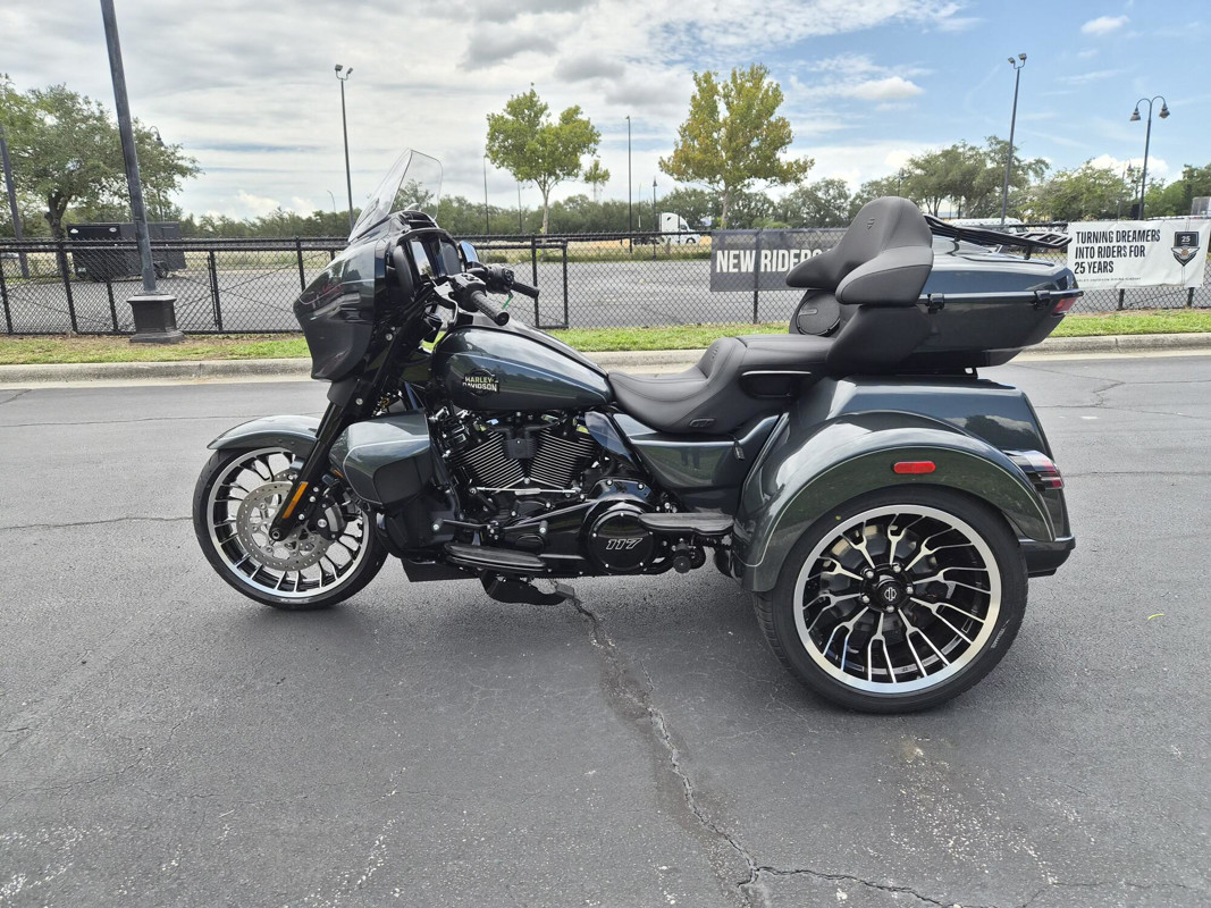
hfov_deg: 73.9
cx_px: 606
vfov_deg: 58.9
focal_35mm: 23
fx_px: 805
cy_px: 454
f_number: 1.8
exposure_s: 1/3784
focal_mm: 5.4
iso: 80
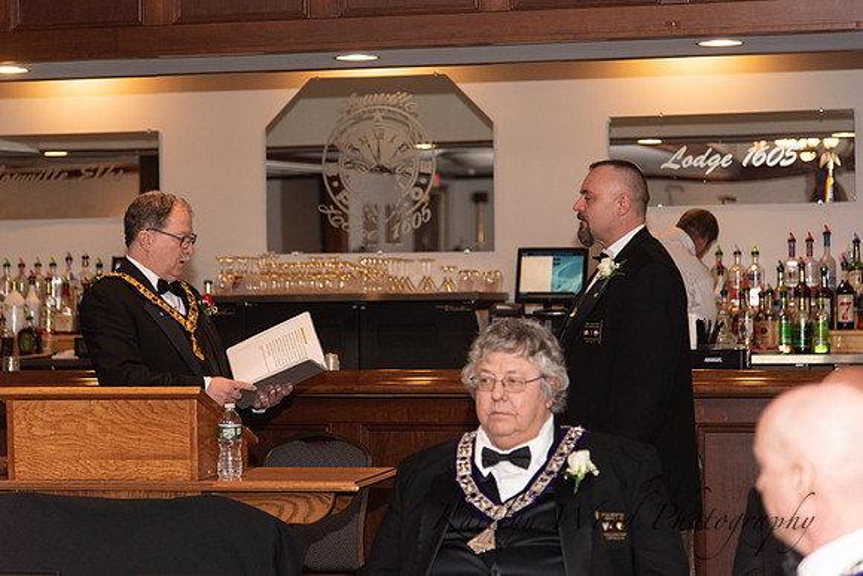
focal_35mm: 95
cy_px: 288
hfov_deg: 21.5
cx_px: 432
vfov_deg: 14.4
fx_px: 2278
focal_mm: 95
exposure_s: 1/200
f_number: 4
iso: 800
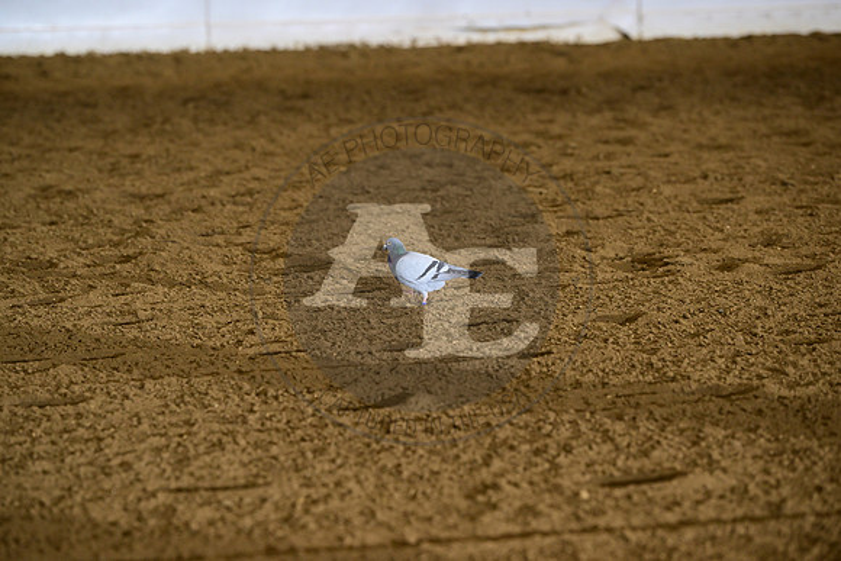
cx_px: 420
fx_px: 4673
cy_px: 280
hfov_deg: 10.3
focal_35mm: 200
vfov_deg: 6.9
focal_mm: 200
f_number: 4.5
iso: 2500
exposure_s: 1/200
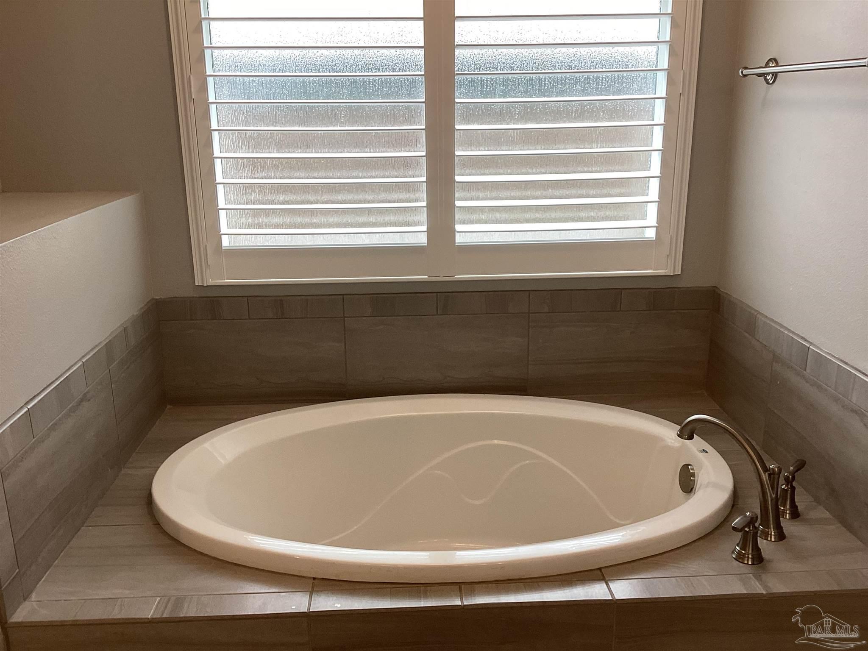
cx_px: 434
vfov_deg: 45.4
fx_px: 777
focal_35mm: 31
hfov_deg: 58.4
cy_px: 326
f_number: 2.4
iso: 64
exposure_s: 1/60
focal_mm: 3.3
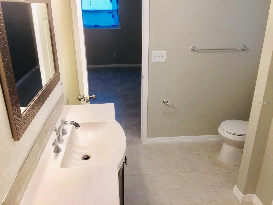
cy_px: 102
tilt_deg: -20.3
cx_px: 136
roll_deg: -0.5
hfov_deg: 61.7
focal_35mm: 29
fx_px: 229
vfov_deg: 48.2
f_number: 2.2
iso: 40
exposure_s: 1/120
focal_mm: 4.15
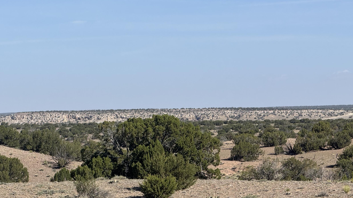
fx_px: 1488
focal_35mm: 159
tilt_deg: -1.6
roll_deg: +0.7
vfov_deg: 7.6
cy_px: 125
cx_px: 193
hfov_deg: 13.5
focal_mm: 15.66
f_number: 2.8
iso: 50
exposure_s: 1/2358
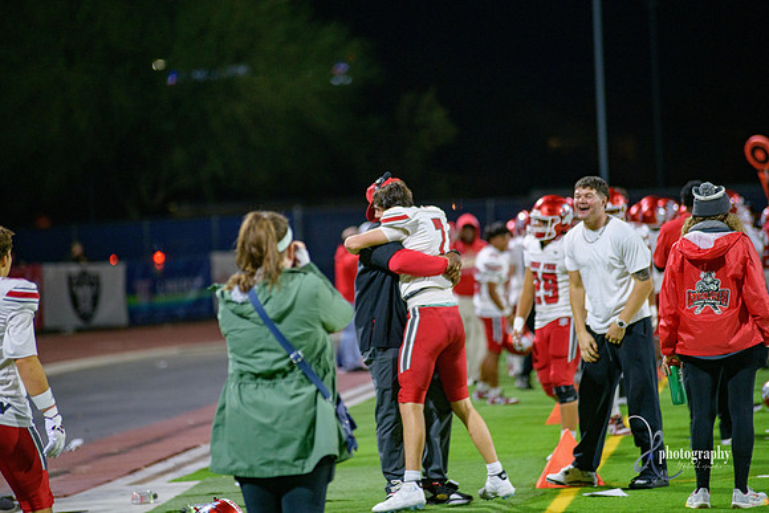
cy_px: 256
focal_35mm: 200
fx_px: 4273
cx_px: 384
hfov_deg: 10.3
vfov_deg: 6.9
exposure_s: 1/320
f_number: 2.8
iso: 2000
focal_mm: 200
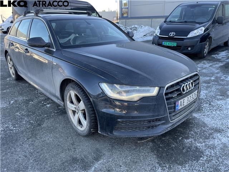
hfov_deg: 67.3
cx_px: 114
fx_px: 172
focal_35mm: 26
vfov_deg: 53.1
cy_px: 86
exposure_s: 1/211
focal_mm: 4.2
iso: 32
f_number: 1.6
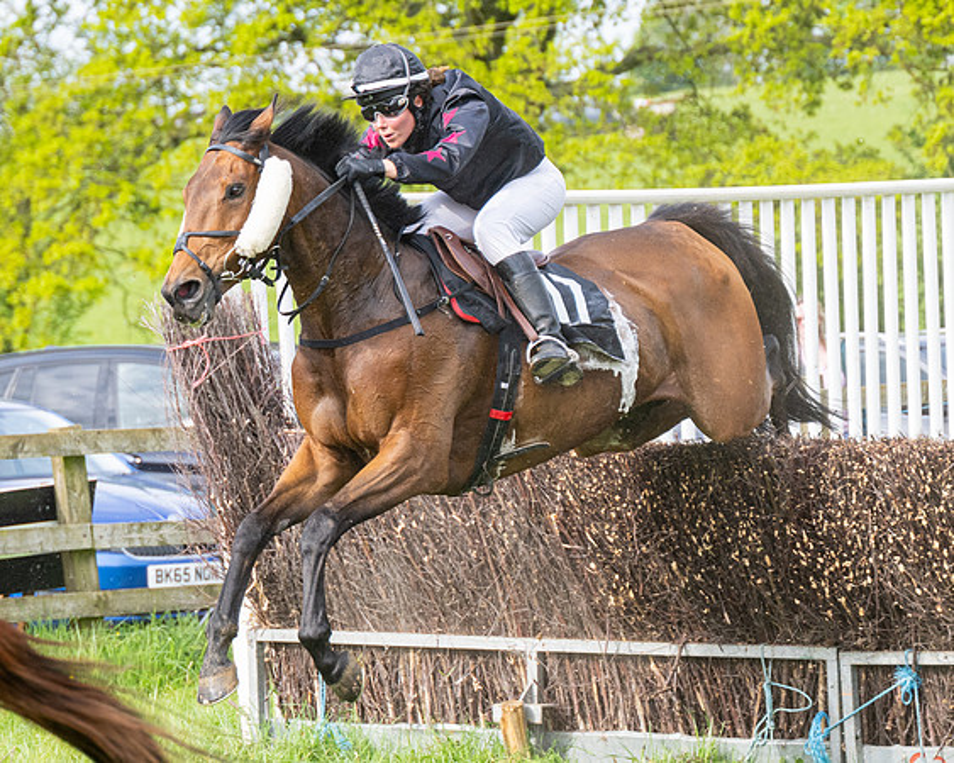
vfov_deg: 6.9
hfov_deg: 8.6
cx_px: 408
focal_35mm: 225
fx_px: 6346
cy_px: 371
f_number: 4
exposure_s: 1/1600
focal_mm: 98
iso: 400
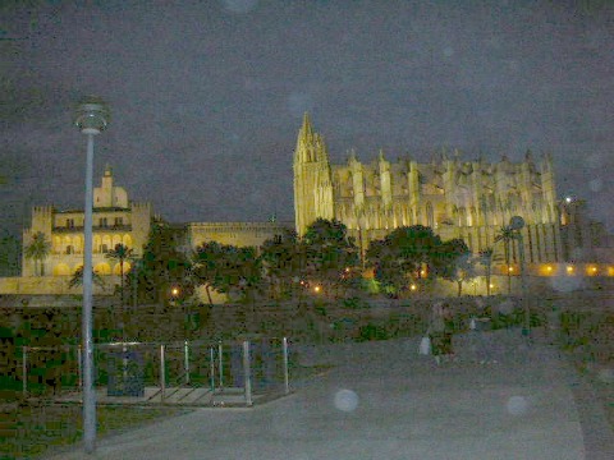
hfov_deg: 52.6
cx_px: 307
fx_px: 621
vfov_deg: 40.7
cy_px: 230
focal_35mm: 35
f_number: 3
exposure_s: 1/60.1
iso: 200
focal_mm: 5.8
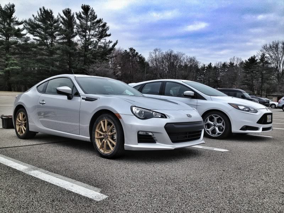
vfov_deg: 40.7
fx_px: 287
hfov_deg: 52.6
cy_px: 106
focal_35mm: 35
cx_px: 142
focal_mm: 4.3
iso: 50
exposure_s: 1/581
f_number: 2.4
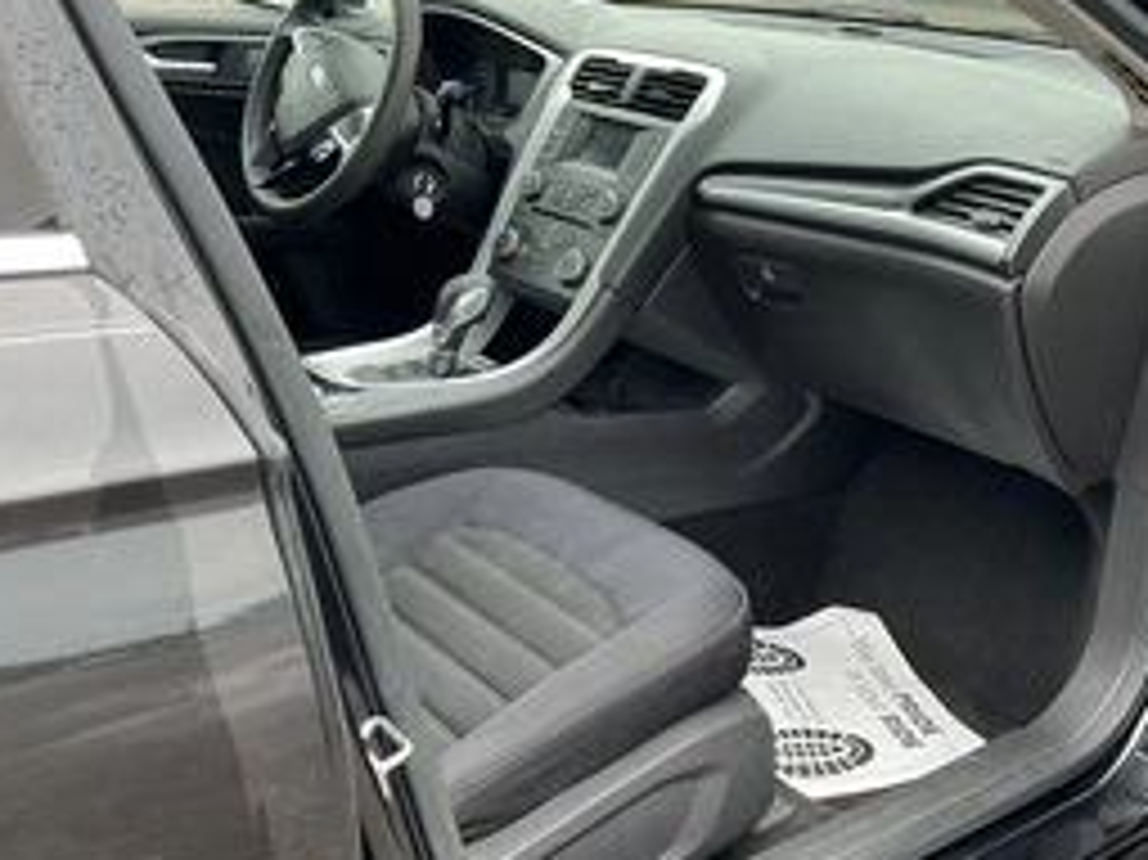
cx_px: 774
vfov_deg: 32.8
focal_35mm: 44
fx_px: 1459
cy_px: 482
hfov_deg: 42.3
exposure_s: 1/122
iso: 25
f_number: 1.8
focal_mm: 3
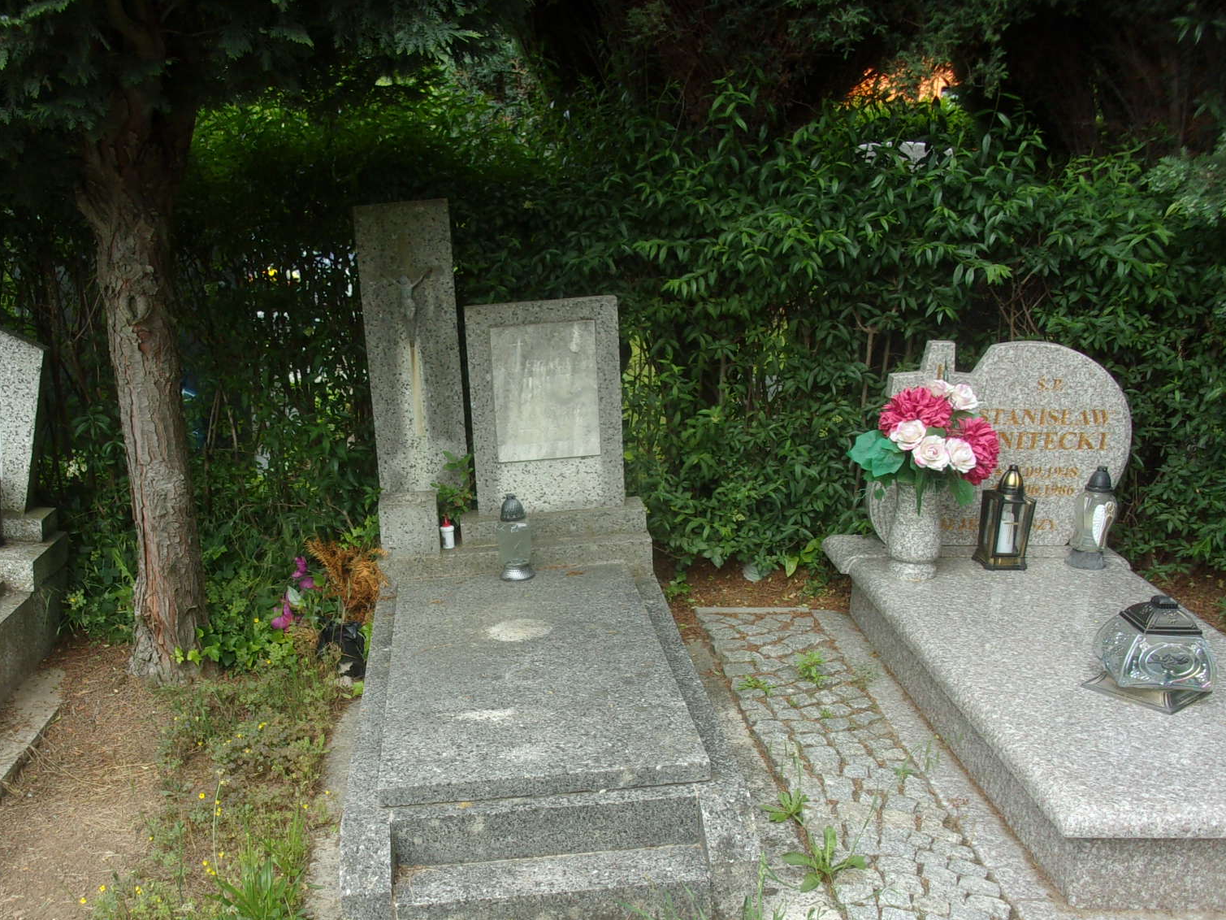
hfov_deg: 48.5
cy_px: 623
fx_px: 1346
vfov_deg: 37.3
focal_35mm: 38
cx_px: 466
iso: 80
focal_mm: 5.1
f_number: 3.9
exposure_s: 1/160
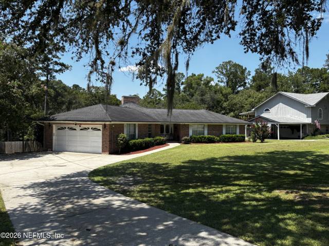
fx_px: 247
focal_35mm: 26
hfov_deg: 67.3
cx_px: 164
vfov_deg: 53.0
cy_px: 123
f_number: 1.6
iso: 50
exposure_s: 1/2062
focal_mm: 5.96
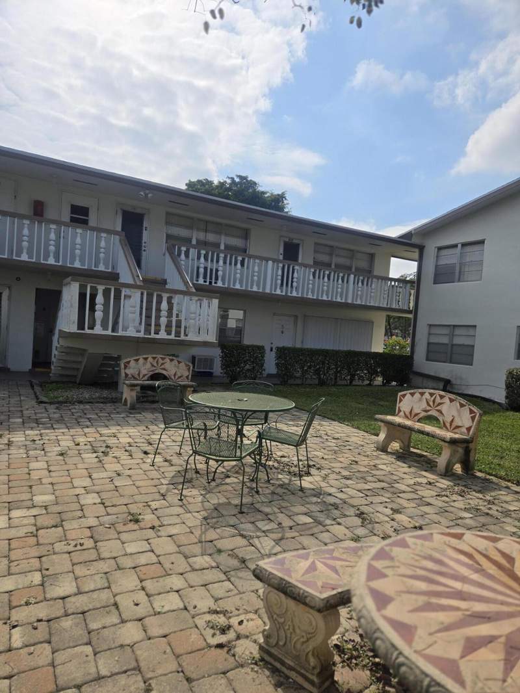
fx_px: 460
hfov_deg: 58.9
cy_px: 346
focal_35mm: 23
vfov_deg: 73.9
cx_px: 260
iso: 25
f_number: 1.8
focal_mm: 5.4
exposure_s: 1/4273
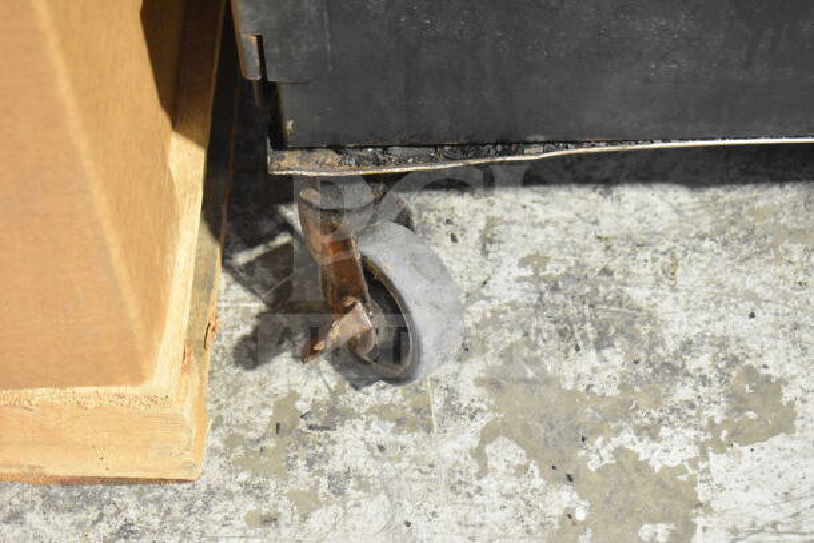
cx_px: 407
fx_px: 1866
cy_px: 272
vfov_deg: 16.6
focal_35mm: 82
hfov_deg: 24.6
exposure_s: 1/100
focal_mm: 55
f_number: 5.6
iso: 8000
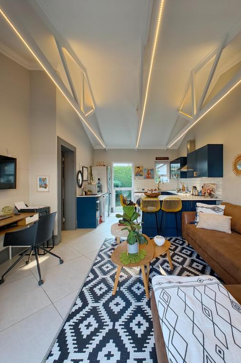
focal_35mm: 15
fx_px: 151
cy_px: 181
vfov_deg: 100.4
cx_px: 137
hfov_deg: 76.9
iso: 780
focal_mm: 2.15
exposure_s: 1/50
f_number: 2.2
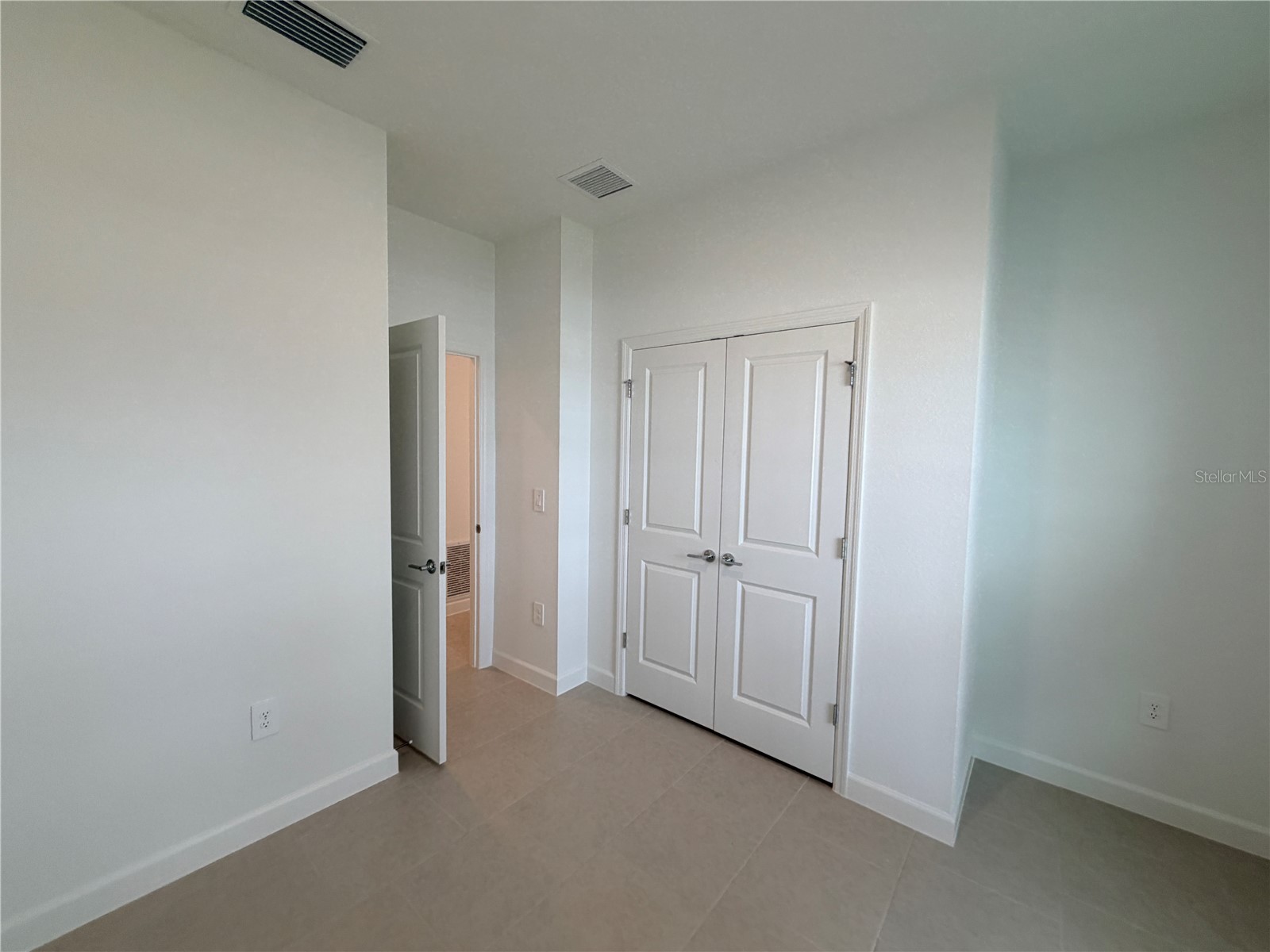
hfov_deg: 102.1
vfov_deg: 85.7
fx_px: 514
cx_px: 635
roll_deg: -3.3
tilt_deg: -0.7
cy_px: 476
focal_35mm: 14
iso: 125
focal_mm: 2.22
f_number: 2.2
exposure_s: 1/120
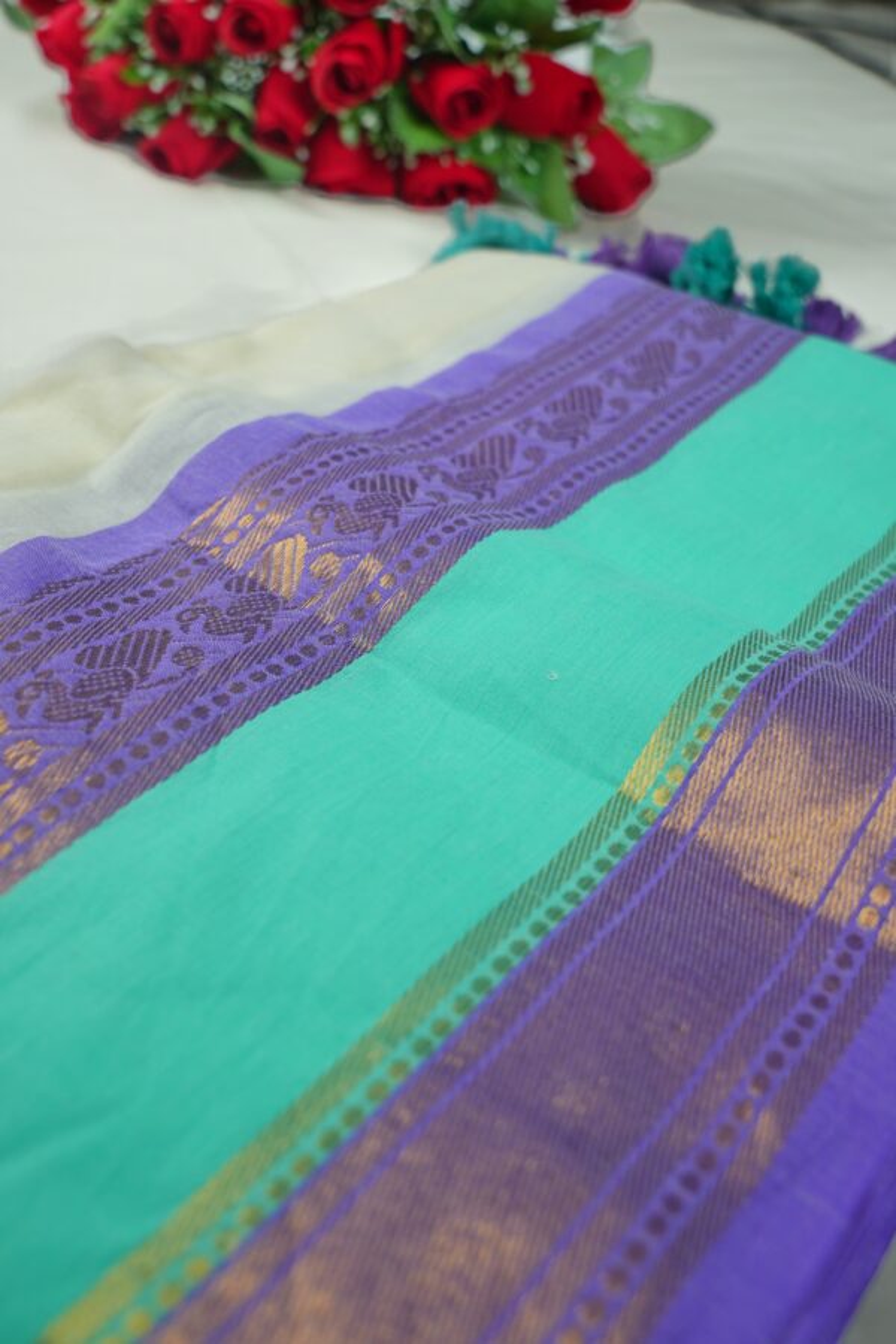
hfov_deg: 36.9
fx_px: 1344
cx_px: 448
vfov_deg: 53.1
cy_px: 672
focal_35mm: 36
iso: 160
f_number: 4
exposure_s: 1/160
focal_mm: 24
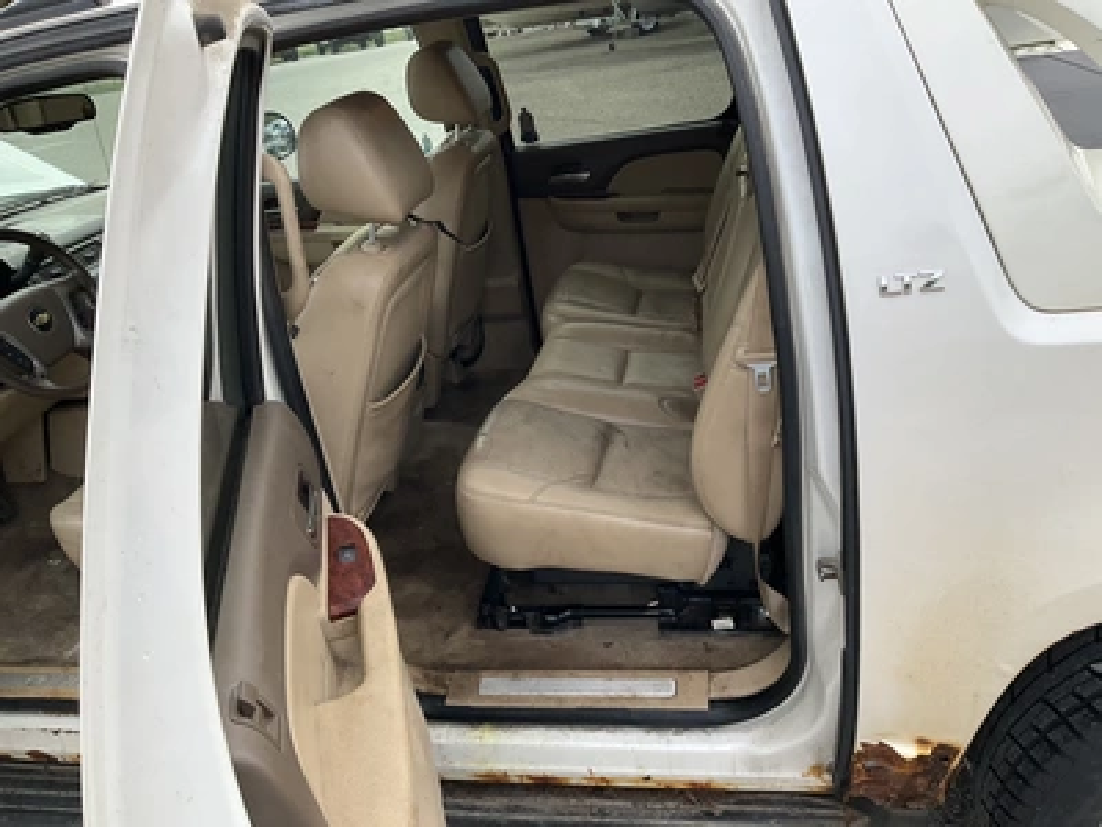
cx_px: 551
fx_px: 923
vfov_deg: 48.2
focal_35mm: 29
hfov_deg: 61.7
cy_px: 414
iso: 20
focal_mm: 3
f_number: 1.8
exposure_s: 1/193
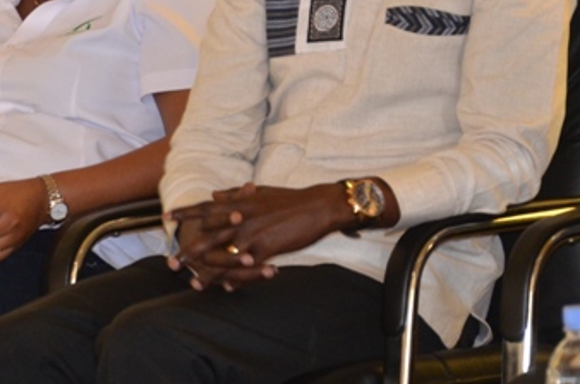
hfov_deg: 6.6
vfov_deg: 4.4
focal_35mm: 311
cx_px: -31
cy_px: -27
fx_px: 5001
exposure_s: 1/60
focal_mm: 70
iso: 800
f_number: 5.3
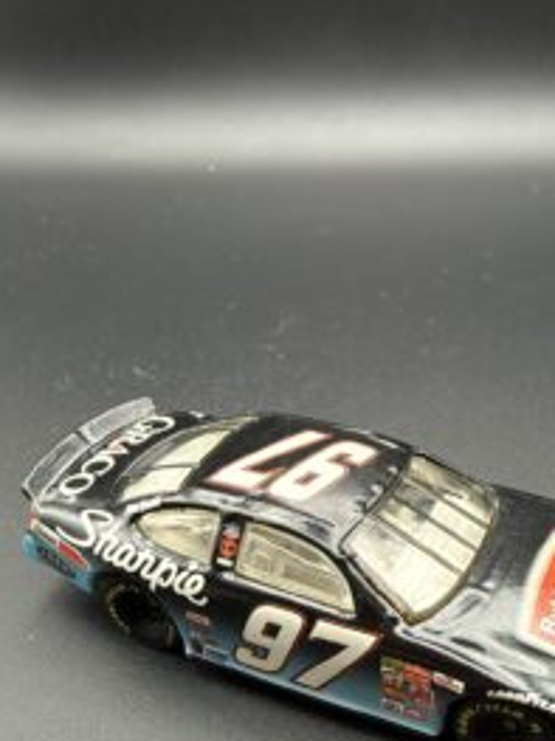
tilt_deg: -31.7
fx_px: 813
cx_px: 375
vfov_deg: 47.6
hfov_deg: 37.2
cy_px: 535
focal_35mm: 38
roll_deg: -0.2
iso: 250
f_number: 2.2
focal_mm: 2.22
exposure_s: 1/60
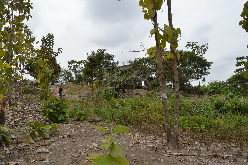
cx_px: 124
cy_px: 82
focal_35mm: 27
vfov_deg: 47.8
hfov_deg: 67.4
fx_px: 186
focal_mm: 18
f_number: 9
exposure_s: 1/320
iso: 100
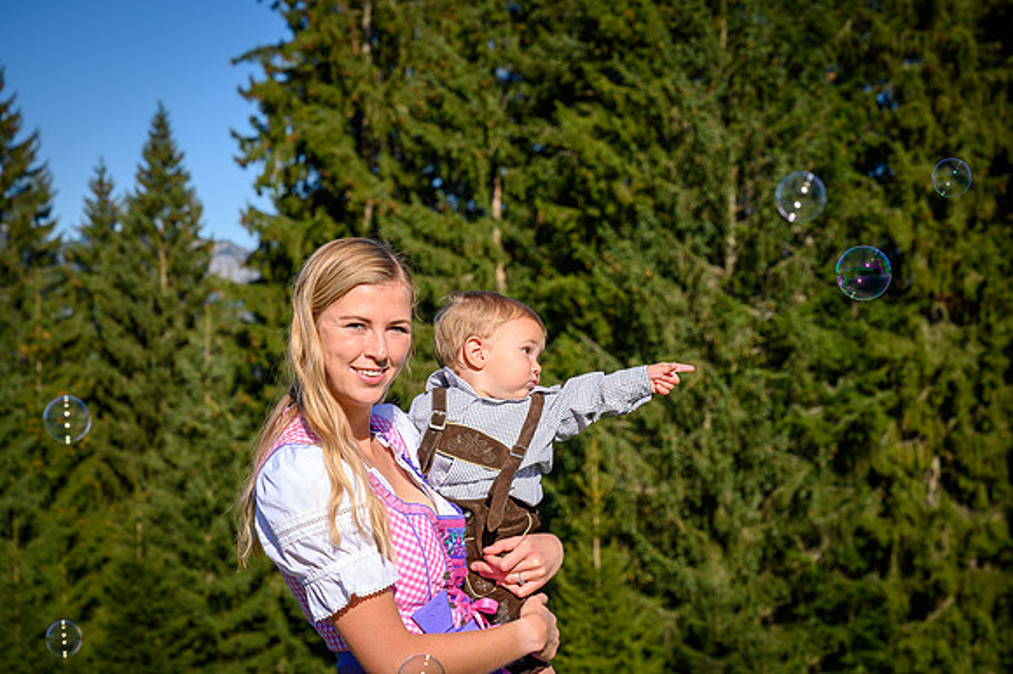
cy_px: 313
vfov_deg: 18.2
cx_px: 542
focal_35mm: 75
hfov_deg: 27.0
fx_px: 2106
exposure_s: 1/640
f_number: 6.3
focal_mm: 70
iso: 125
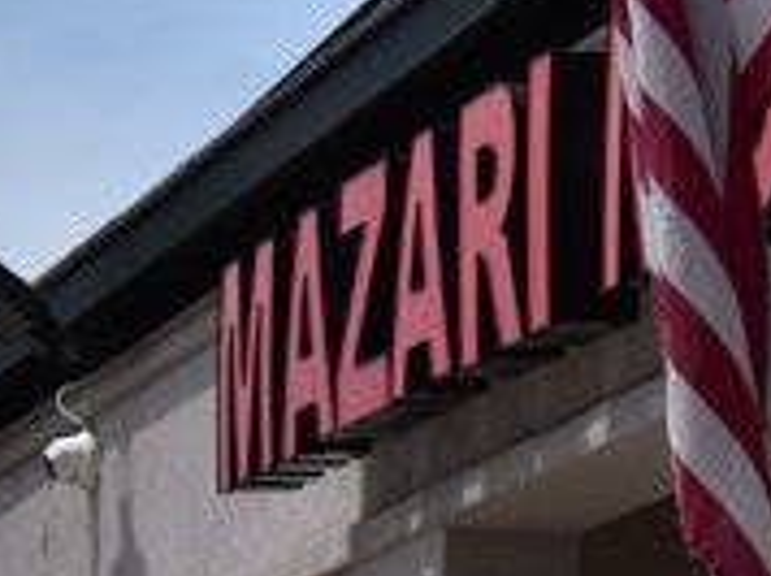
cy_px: 1377
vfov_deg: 4.6
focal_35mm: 316
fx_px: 7029
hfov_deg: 5.9
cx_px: -1286
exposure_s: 1/500
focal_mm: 38
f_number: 11
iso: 200
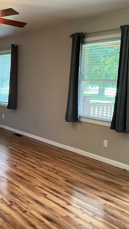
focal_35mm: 43
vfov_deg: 47.4
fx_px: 261
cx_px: -3
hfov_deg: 26.1
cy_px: 116
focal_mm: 3
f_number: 1.8
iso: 160
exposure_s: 1/60
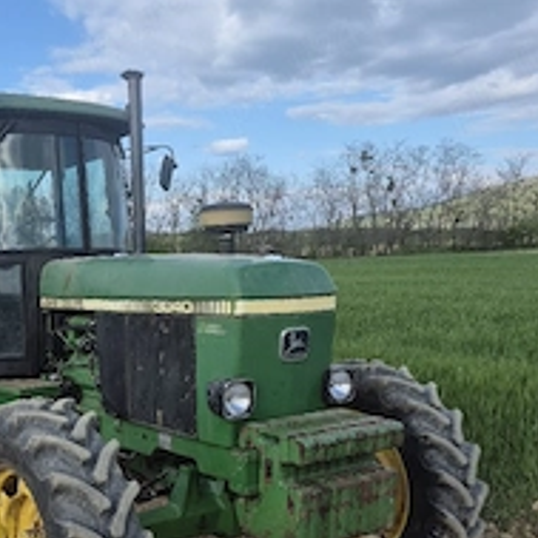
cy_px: 313
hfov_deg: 38.4
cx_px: 151
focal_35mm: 43
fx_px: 756
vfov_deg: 39.1
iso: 25
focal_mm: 5.4
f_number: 1.8
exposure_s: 1/1111
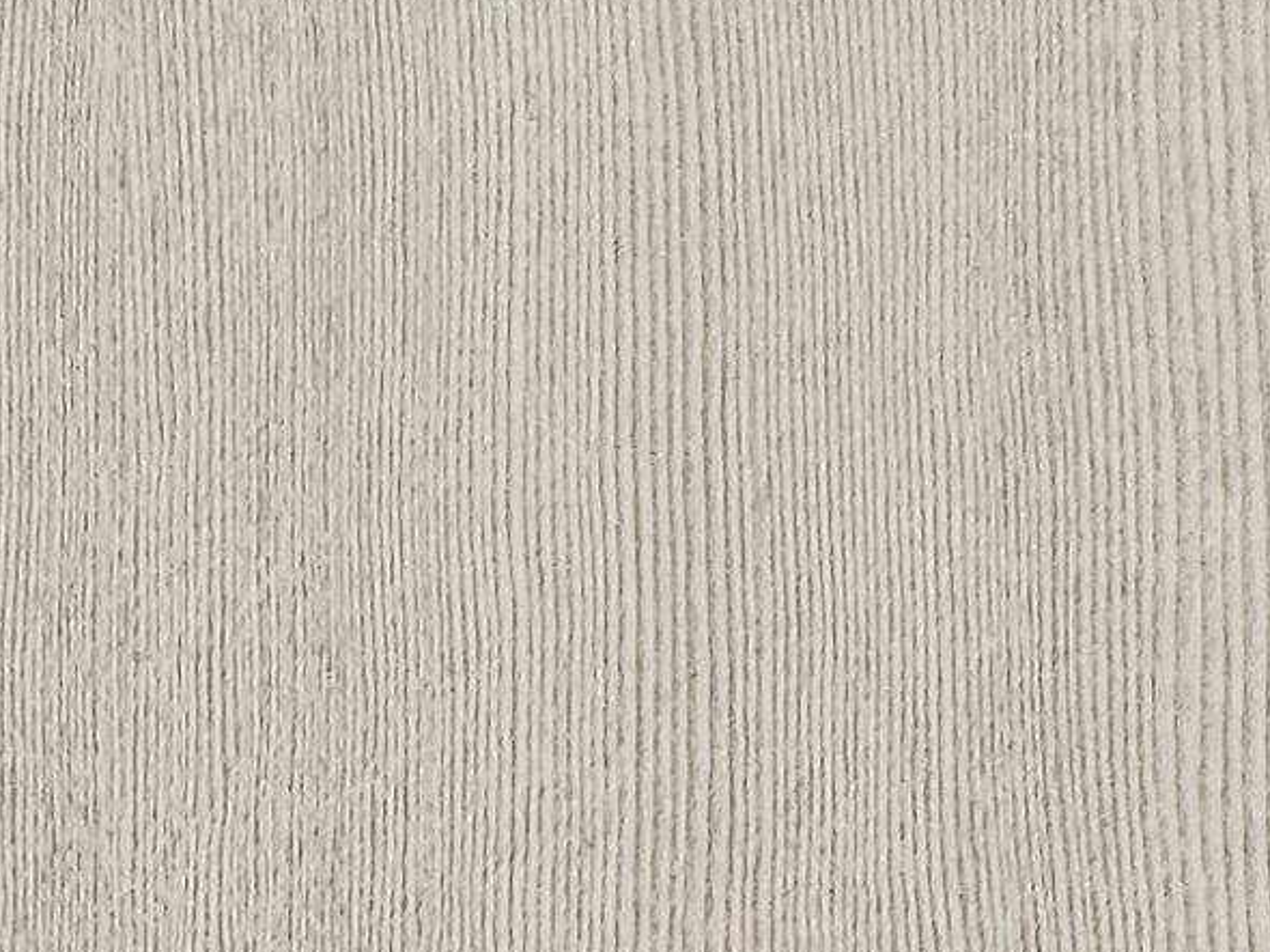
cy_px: 2389
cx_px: -1550
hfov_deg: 11.1
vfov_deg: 8.6
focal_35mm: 156
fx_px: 5721
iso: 250
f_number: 1.8
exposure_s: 1/120
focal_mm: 5.4
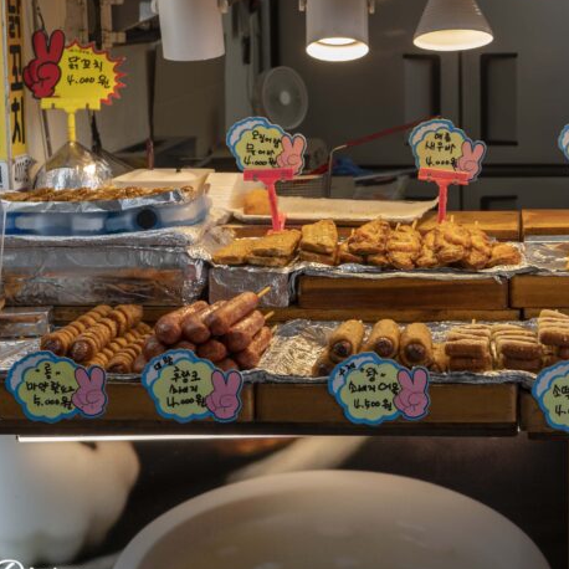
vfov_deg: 22.7
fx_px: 1413
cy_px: 192
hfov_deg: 22.2
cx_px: 512
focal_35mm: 76
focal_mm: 40
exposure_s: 1/80
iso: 100
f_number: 5.6
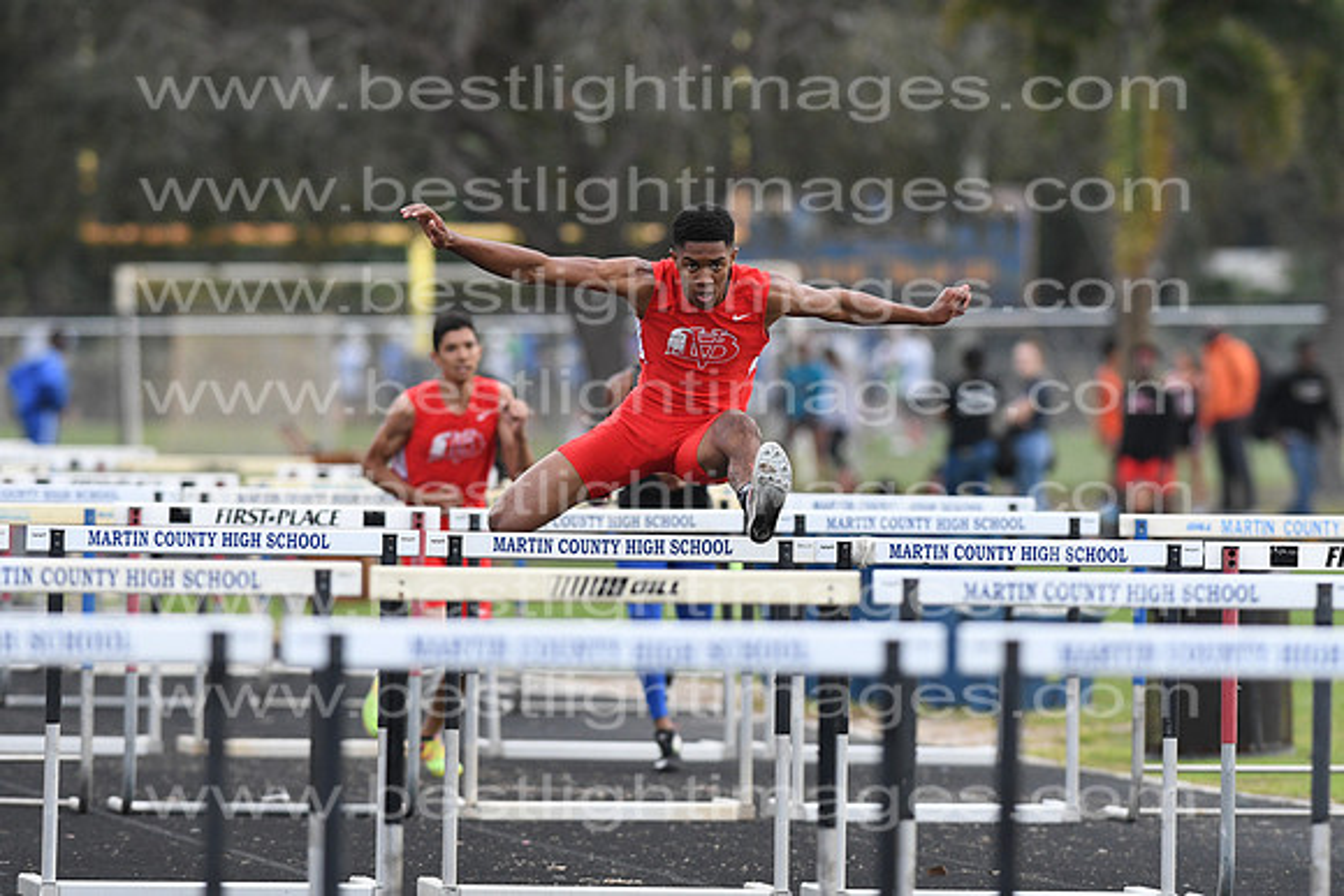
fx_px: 16803
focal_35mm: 450
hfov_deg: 4.6
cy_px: 448
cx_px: 672
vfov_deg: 3.1
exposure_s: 1/2000
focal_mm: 300
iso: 1600
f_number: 4
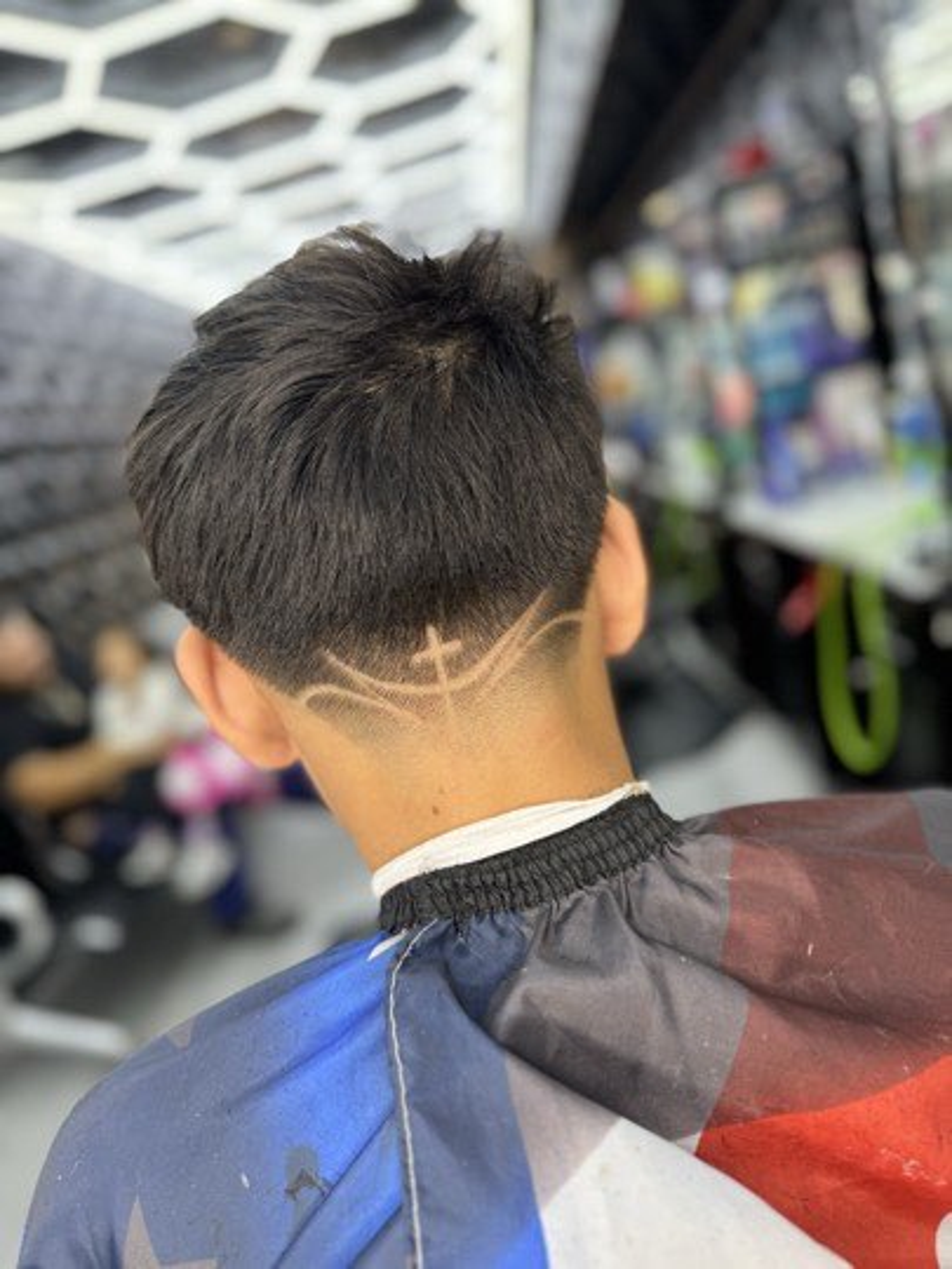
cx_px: 476
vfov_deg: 71.6
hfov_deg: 56.8
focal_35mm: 24
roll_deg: +17.0
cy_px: 634
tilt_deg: -13.0
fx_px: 880
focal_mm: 6.76
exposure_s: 1/120
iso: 125
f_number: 1.78
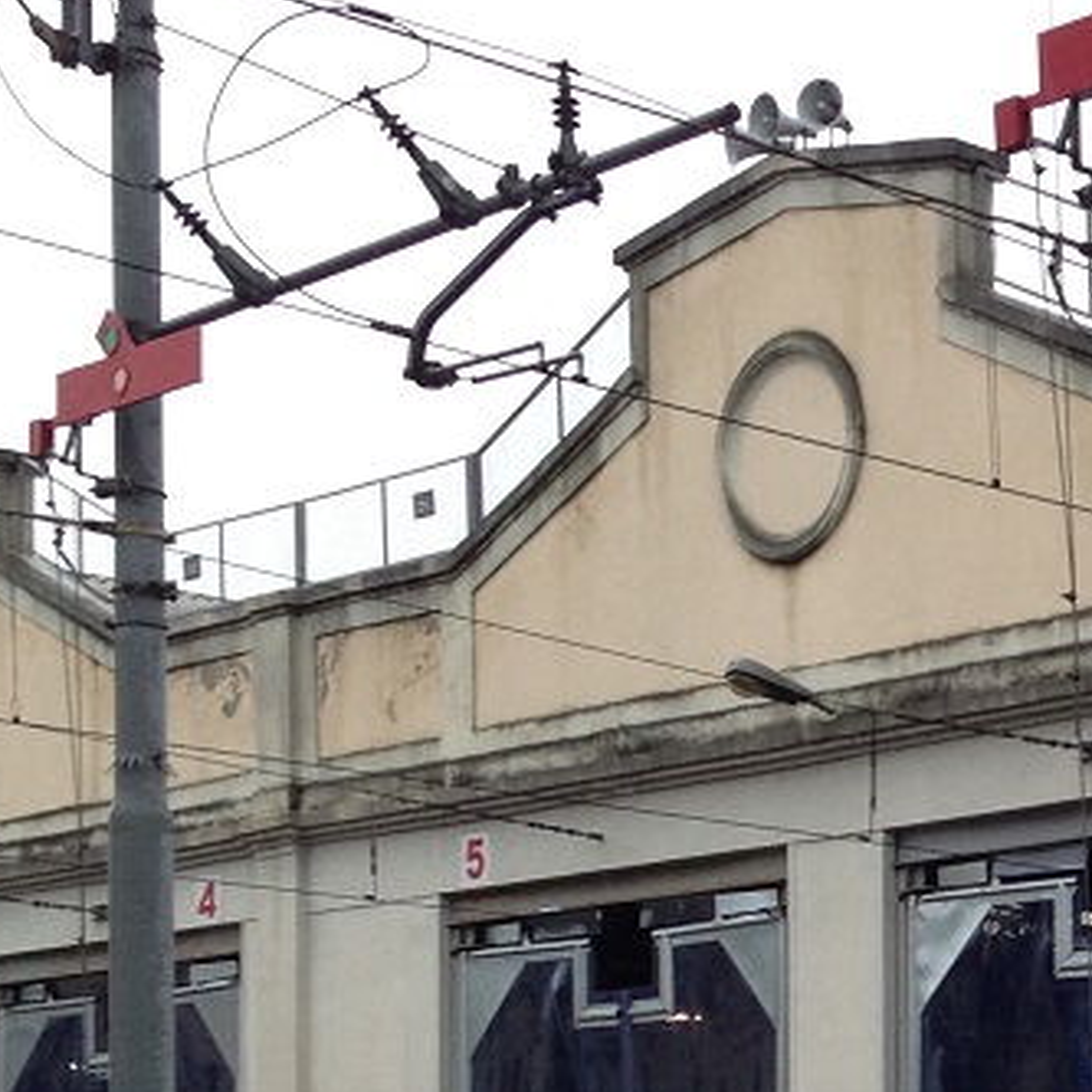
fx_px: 3747
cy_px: 1302
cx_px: 1551
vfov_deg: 16.0
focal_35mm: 105
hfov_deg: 15.5
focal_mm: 4.13
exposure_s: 1/120
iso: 64
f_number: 2.4
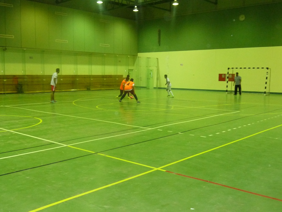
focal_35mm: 39
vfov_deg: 36.8
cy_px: 106
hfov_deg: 47.9
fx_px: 318
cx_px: 141
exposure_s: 1/30
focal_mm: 4.8
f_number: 2.8
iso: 400
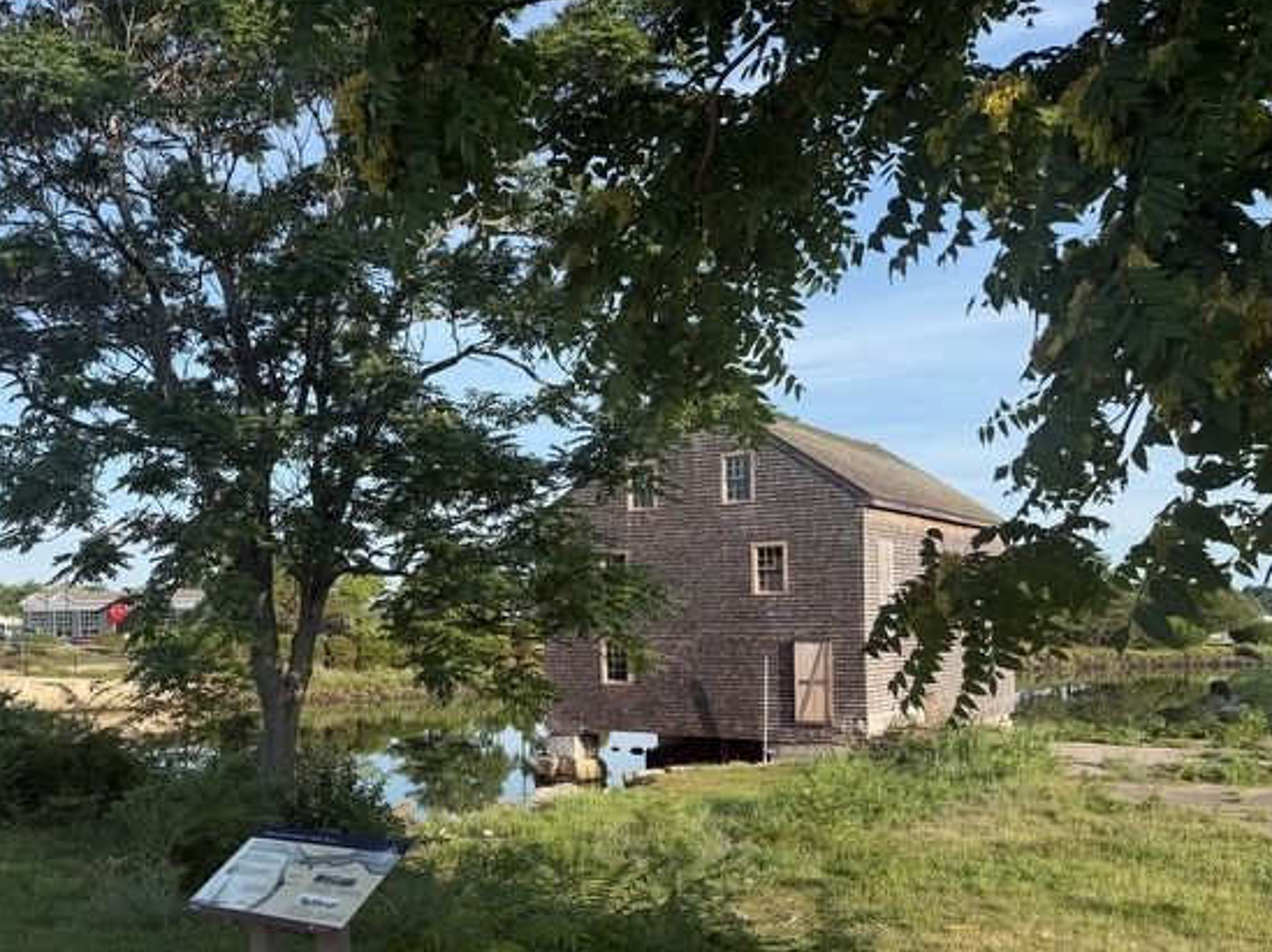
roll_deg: +0.2
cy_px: 628
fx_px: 1285
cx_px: 350
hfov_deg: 50.9
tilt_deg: +0.6
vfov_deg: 40.2
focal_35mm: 35
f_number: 1.78
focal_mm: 6.76
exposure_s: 1/1949
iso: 80
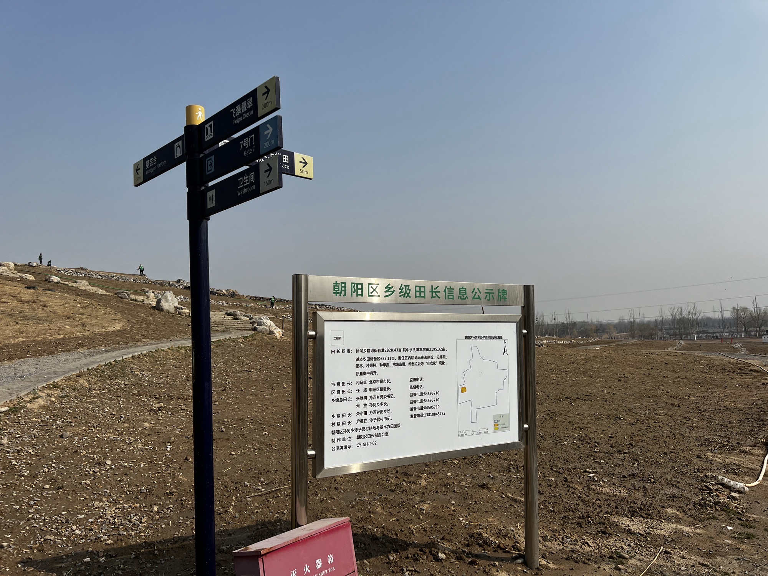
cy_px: 288
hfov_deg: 67.3
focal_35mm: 26
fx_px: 577
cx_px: 384
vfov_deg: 53.1
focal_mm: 5.7
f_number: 1.5
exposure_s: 1/6993
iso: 50
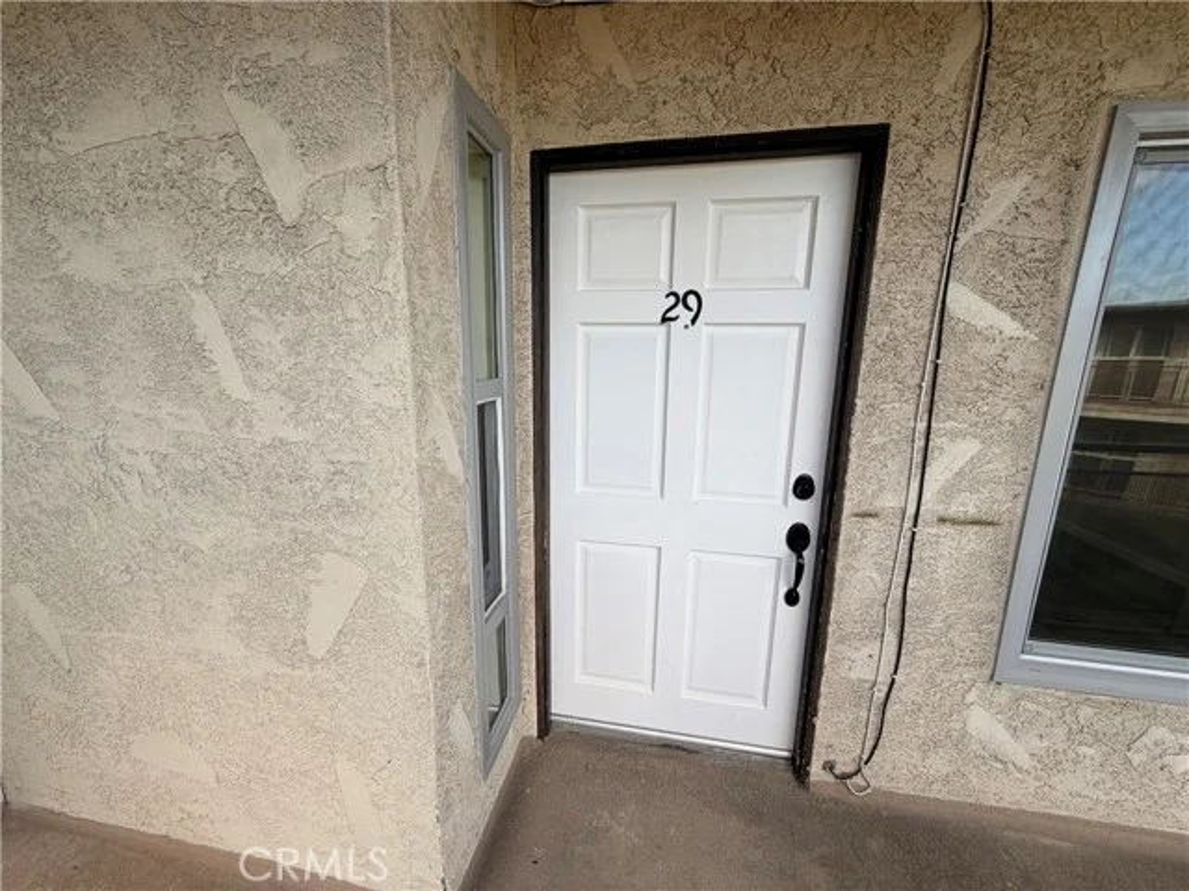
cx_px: 594
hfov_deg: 102.1
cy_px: 446
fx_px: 481
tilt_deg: -10.7
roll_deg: -1.3
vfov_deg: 85.7
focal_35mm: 14
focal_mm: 2.22
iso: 40
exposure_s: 1/211
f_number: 2.2
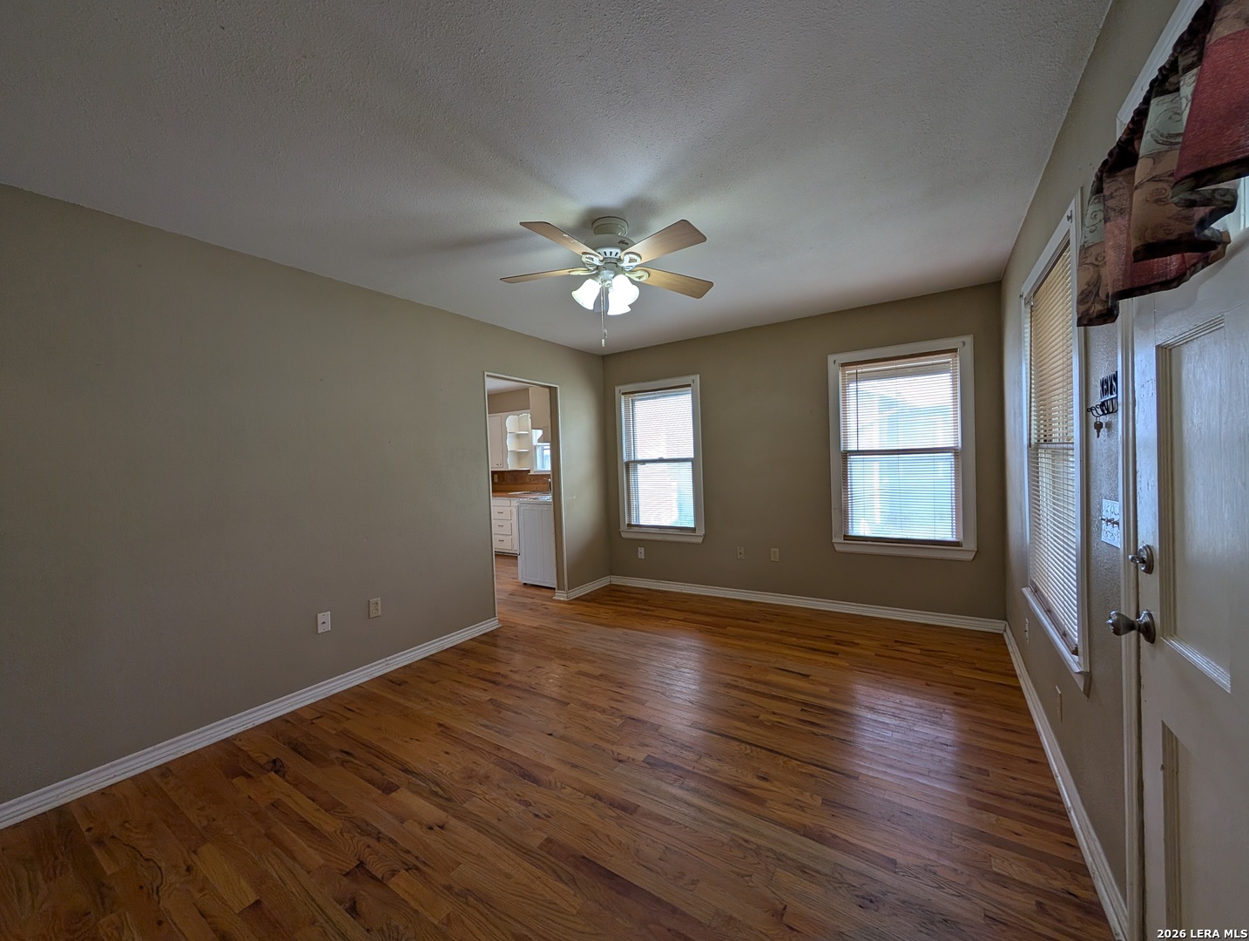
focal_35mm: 12
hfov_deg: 110.5
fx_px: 434
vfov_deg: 94.7
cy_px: 470
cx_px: 624
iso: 82
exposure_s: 1/120
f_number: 1.7
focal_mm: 2.02
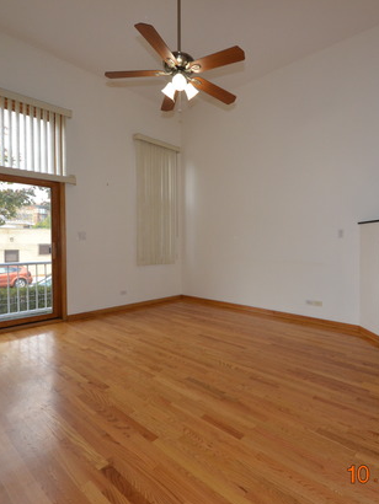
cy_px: 251
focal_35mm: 18
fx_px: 262
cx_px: 224
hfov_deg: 71.0
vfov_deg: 87.7
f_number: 7.1
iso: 800
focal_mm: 8
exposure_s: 1/125
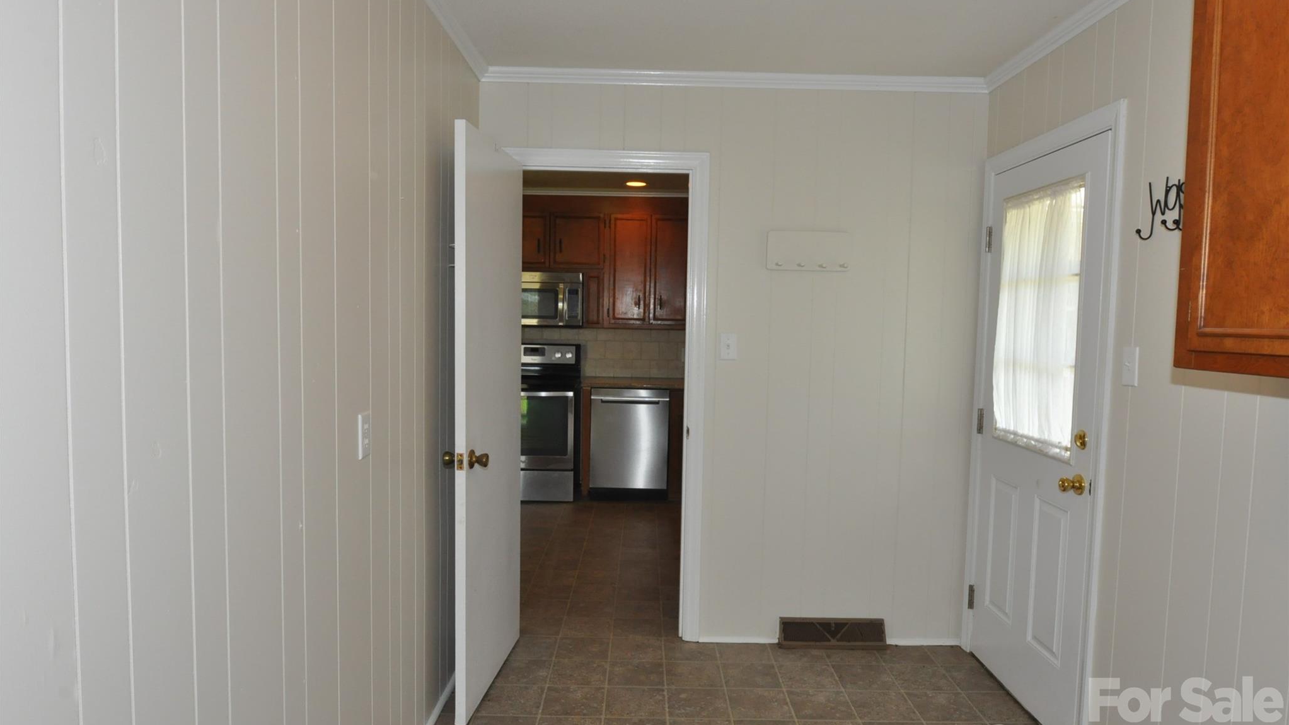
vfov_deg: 51.5
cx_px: 644
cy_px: 373
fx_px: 752
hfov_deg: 81.2
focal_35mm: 22
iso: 1000
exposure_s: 1/60
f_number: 6.3
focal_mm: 14
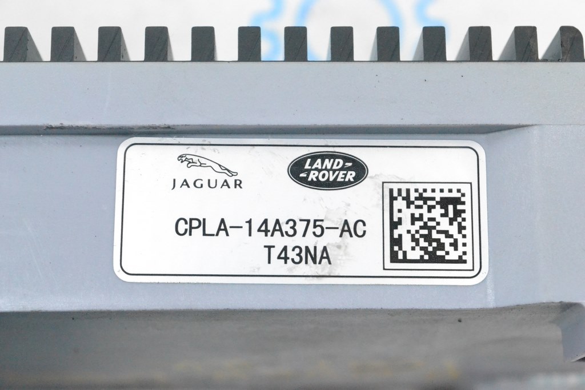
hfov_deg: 24.6
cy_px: 195
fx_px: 1341
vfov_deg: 16.6
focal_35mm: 82
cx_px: 292
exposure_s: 1/160
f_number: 9
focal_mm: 55
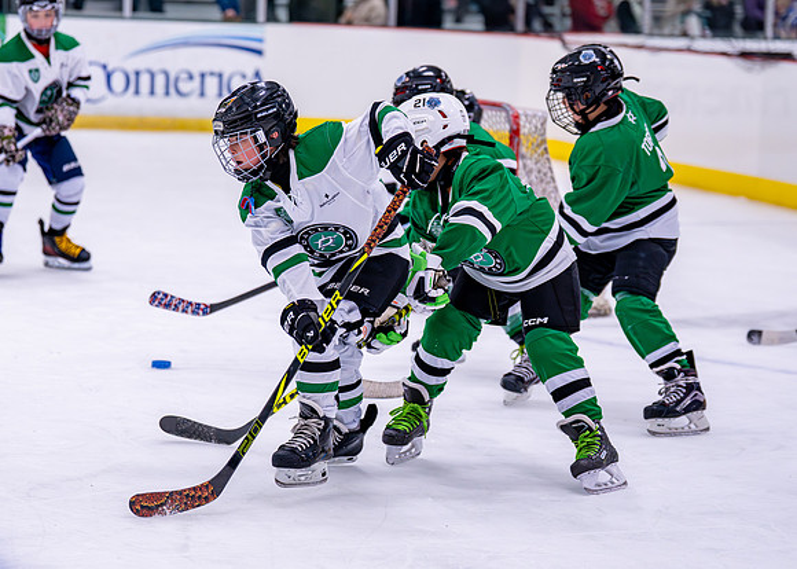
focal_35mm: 129
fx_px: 2930
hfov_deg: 15.5
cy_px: 238
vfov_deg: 11.1
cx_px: 304
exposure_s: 1/1250
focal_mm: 94
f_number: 2.8
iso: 2500
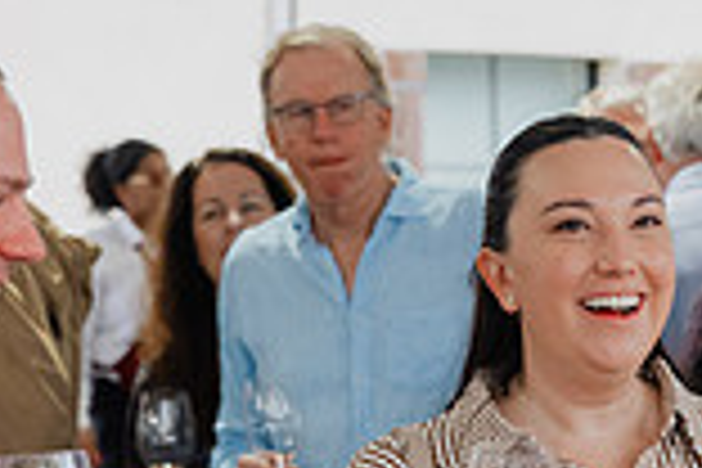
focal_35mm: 223
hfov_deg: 9.2
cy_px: 668
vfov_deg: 6.1
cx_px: 616
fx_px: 4348
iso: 1600
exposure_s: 1/160
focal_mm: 60
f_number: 4.5
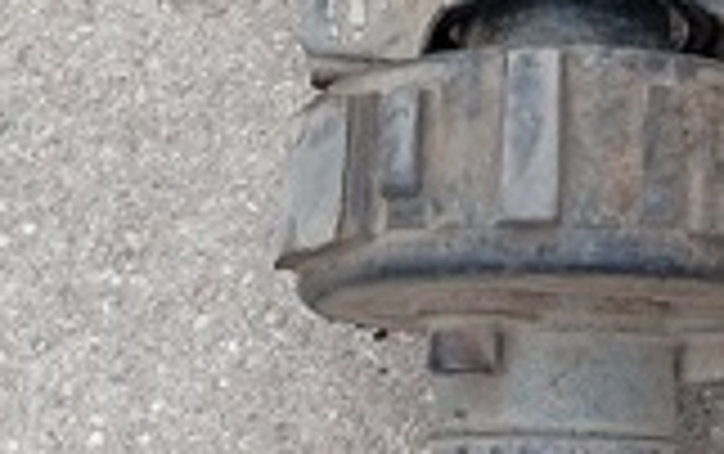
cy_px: -382
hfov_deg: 24.5
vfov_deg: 14.0
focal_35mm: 82
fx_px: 1620
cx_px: 645
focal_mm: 3.96
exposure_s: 1/163
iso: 50
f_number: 1.8
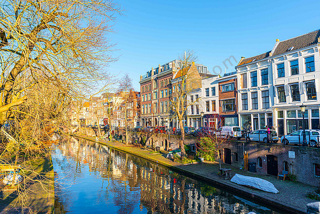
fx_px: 240
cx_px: 160
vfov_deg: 48.0
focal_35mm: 27
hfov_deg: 67.4
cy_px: 107
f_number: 4
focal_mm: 27
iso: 100
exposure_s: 1/400
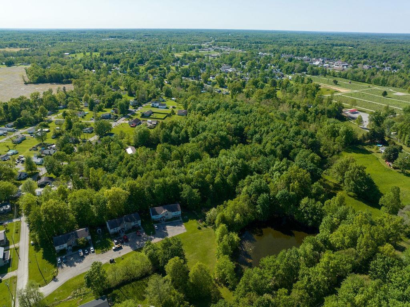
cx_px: 205
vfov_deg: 56.8
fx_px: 284
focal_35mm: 24
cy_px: 154
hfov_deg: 71.6
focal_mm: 12.29
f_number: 2.8
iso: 180
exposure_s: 1/640
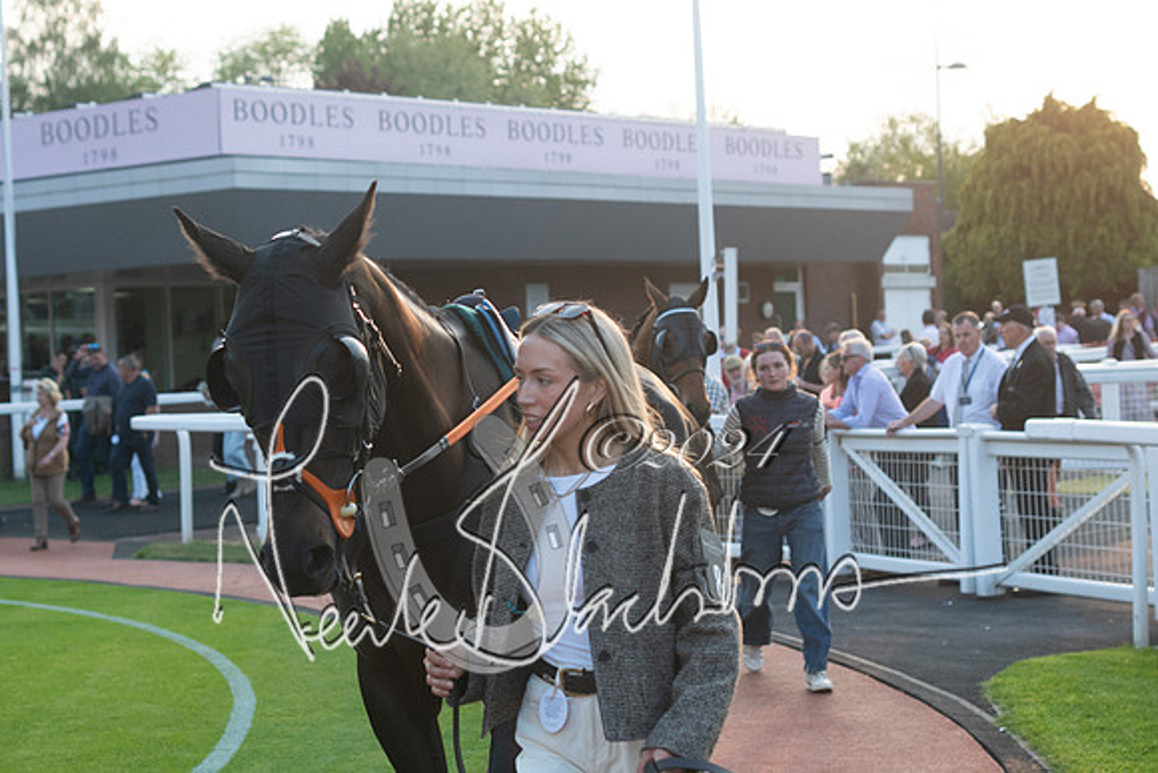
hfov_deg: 27.0
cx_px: 579
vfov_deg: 18.2
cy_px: 386
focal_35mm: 75
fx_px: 2413
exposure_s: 1/1000
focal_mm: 50
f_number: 3.5
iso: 640
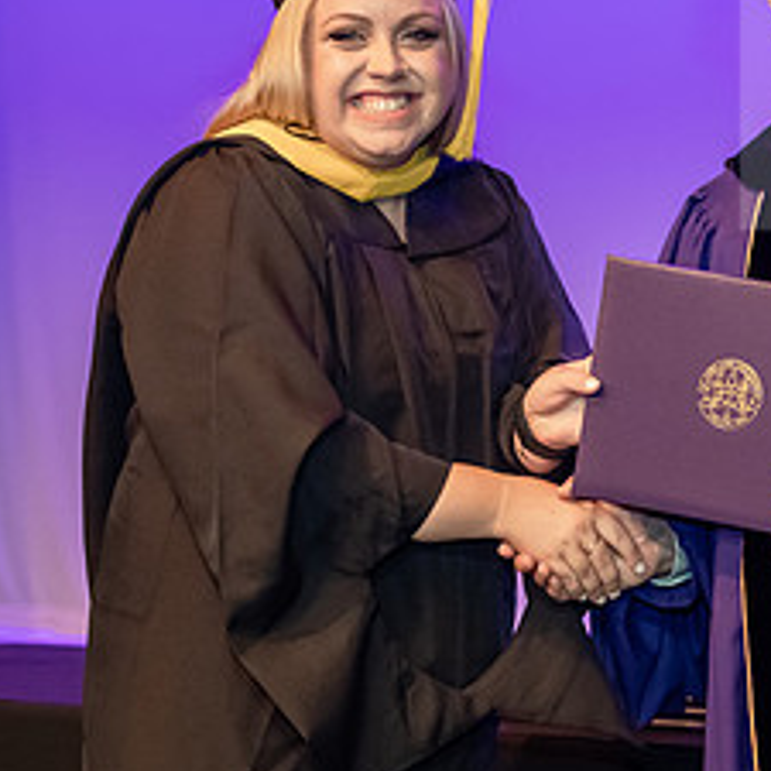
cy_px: 358
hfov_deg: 10.2
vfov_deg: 10.2
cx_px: 637
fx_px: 4309
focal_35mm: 171
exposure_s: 1/200
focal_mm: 78
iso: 3200
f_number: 4
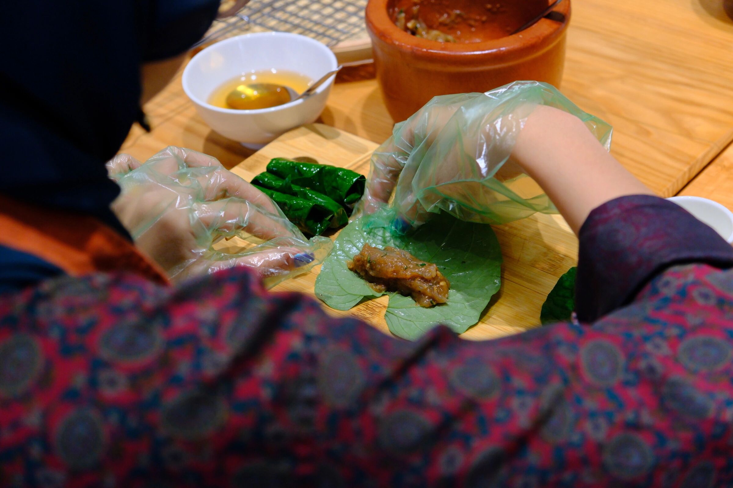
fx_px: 1364
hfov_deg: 30.1
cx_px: 366
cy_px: 244
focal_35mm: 67
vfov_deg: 20.3
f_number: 4
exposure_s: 1/125
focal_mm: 44.4
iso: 1250
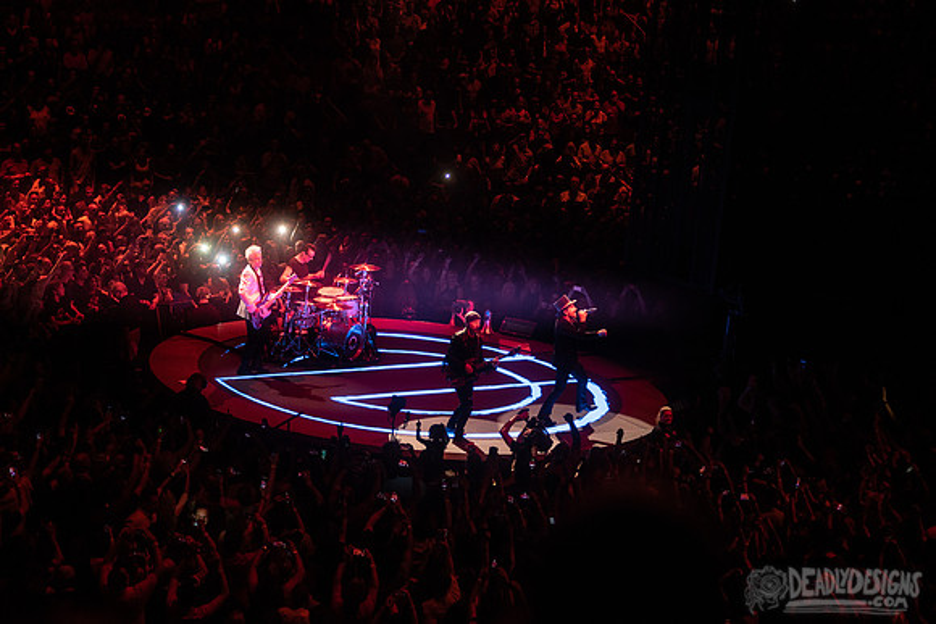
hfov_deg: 18.6
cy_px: 312
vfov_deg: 12.5
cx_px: 468
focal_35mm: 110
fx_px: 2861
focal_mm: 110
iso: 1600
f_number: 3.2
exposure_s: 1/500
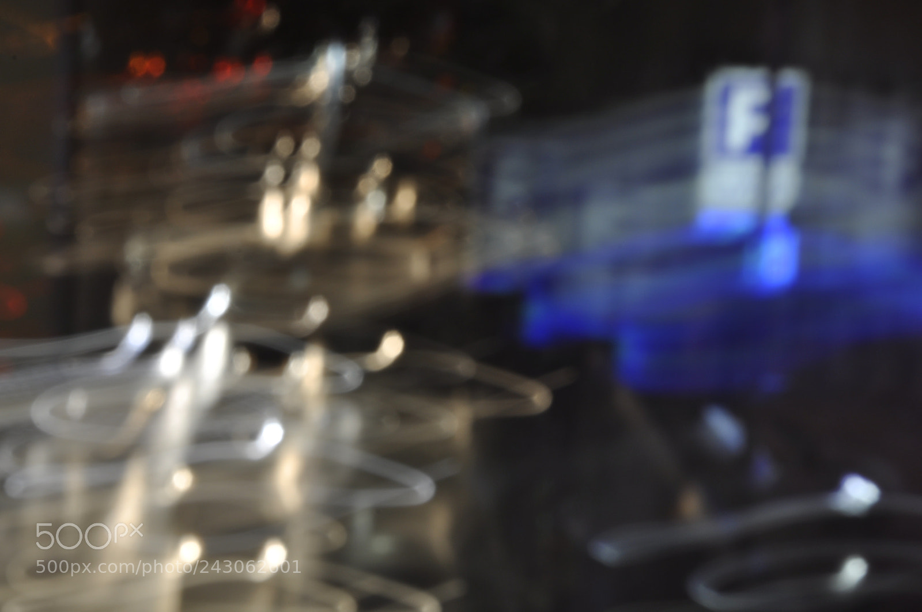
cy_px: 306
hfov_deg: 17.1
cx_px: 461
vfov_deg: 11.4
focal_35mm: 120
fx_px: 3070
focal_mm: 80
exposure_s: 2
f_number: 22
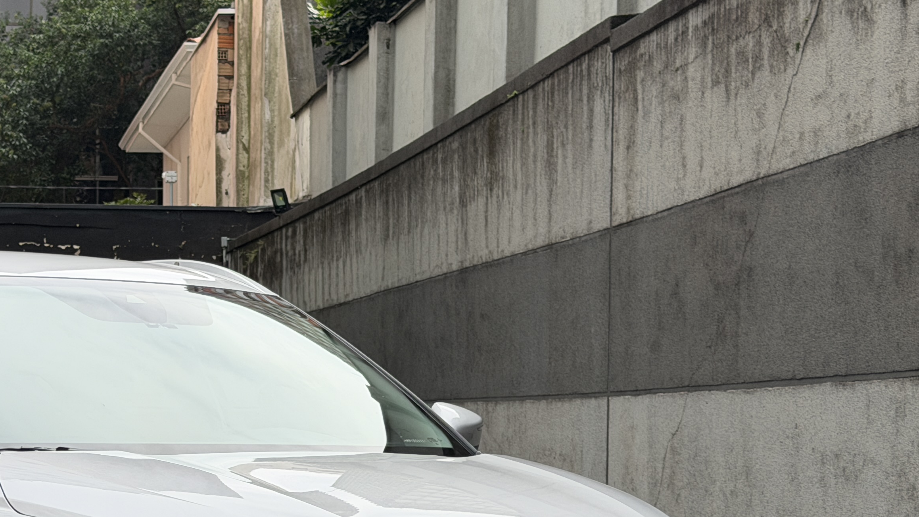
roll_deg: -0.4
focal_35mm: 91
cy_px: 498
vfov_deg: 13.1
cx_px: 170
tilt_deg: -0.9
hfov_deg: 23.0
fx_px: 2217
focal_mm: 6.76
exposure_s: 1/1264
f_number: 1.78
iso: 64
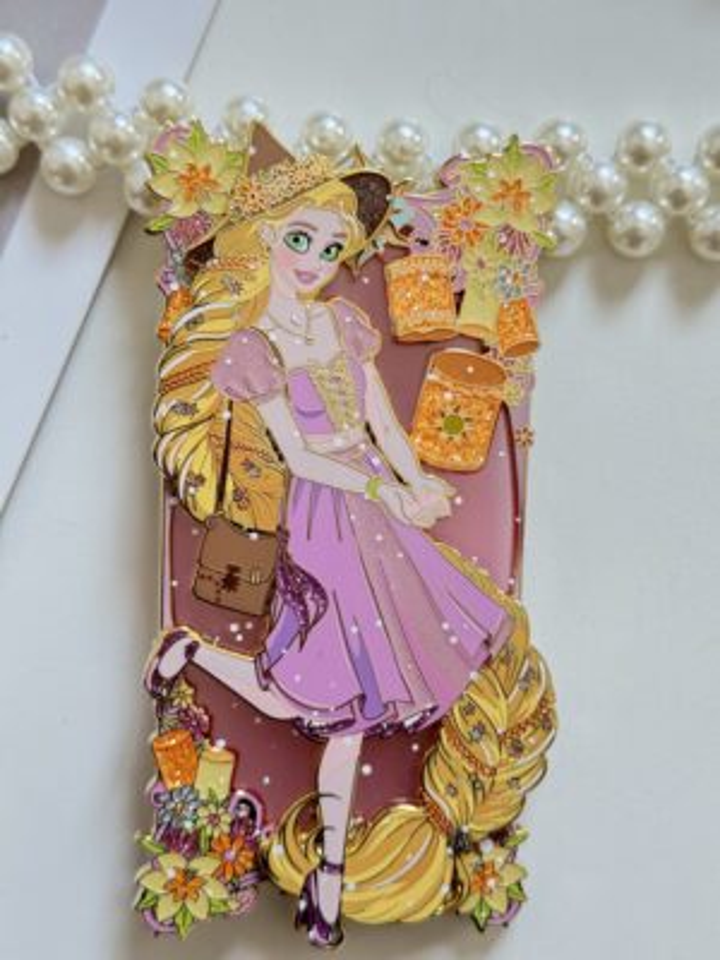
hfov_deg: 30.3
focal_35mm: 48
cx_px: 360
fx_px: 1331
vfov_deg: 39.7
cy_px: 480
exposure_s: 1/60
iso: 250
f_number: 1.78
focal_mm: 6.76
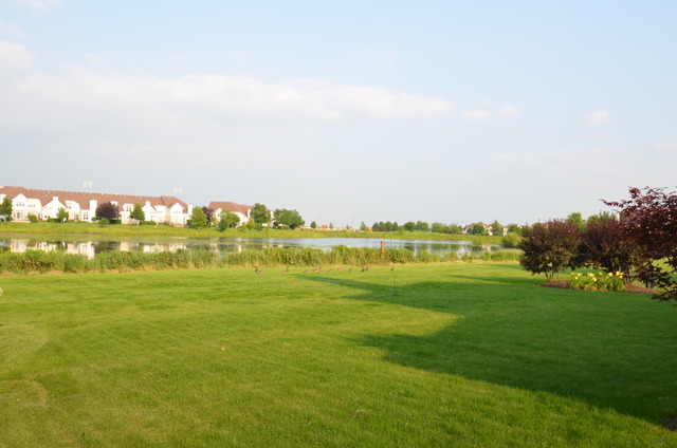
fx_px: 563
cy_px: 224
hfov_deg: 62.0
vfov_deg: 43.4
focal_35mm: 30
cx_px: 338
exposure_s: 1/200
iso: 100
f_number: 8
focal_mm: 20
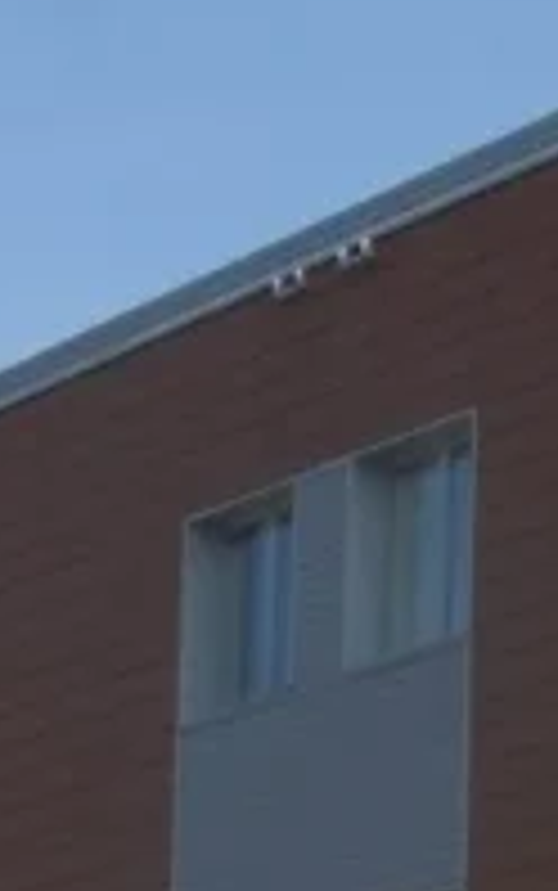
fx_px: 3790
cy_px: 972
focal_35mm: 156
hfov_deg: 7.8
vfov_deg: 13.2
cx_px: 1350
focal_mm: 6.3
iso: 80
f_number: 8.3
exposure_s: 1/180
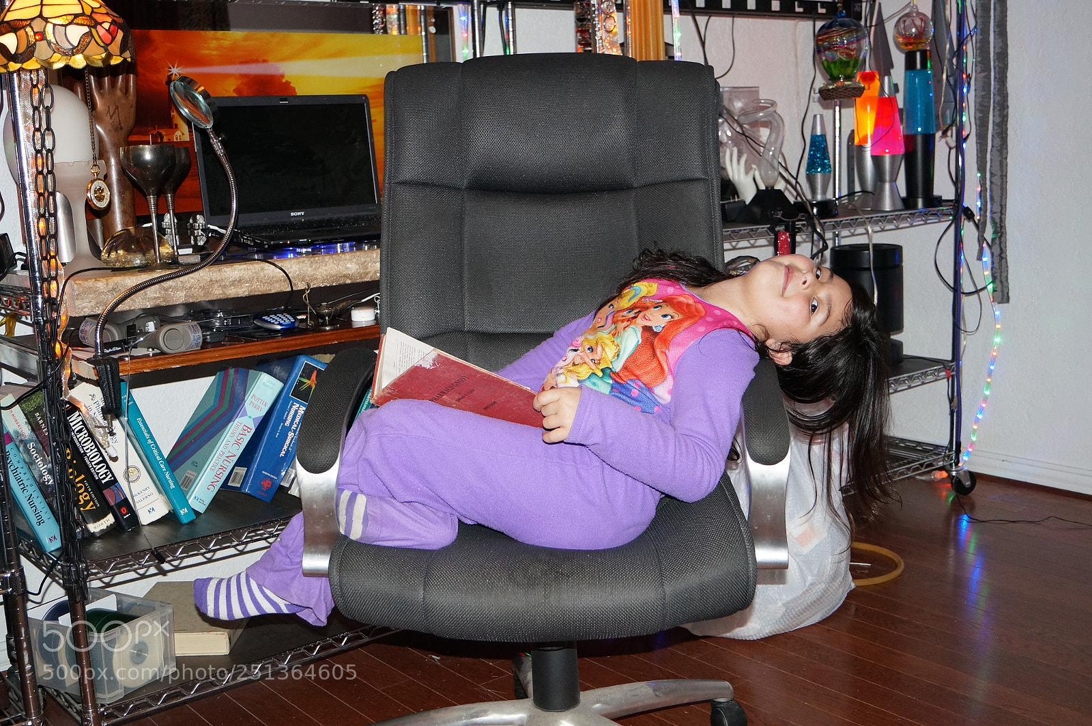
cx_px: 546
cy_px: 363
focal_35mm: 39
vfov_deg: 34.1
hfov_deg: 49.6
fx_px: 1182
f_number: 4.5
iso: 800
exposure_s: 1/60
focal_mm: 26
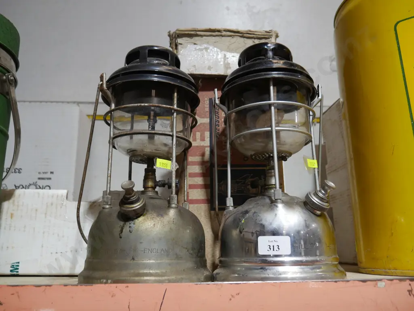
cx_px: 207
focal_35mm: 32
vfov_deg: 44.2
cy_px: 156
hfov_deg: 56.8
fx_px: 383
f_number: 3.6
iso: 400
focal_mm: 16
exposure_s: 1/60
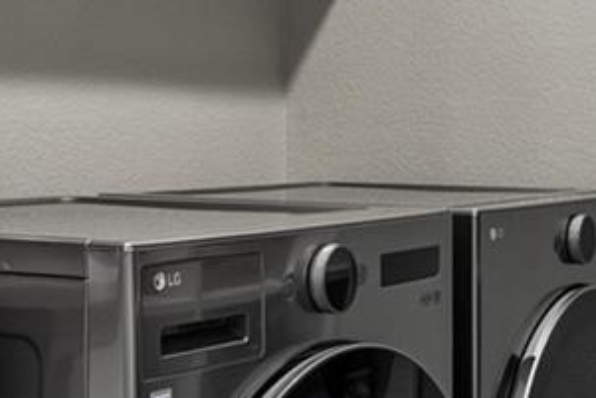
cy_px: 123
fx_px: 1408
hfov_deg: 23.9
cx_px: 331
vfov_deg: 16.0
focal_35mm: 85
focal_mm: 16
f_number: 8
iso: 200
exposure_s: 1/4
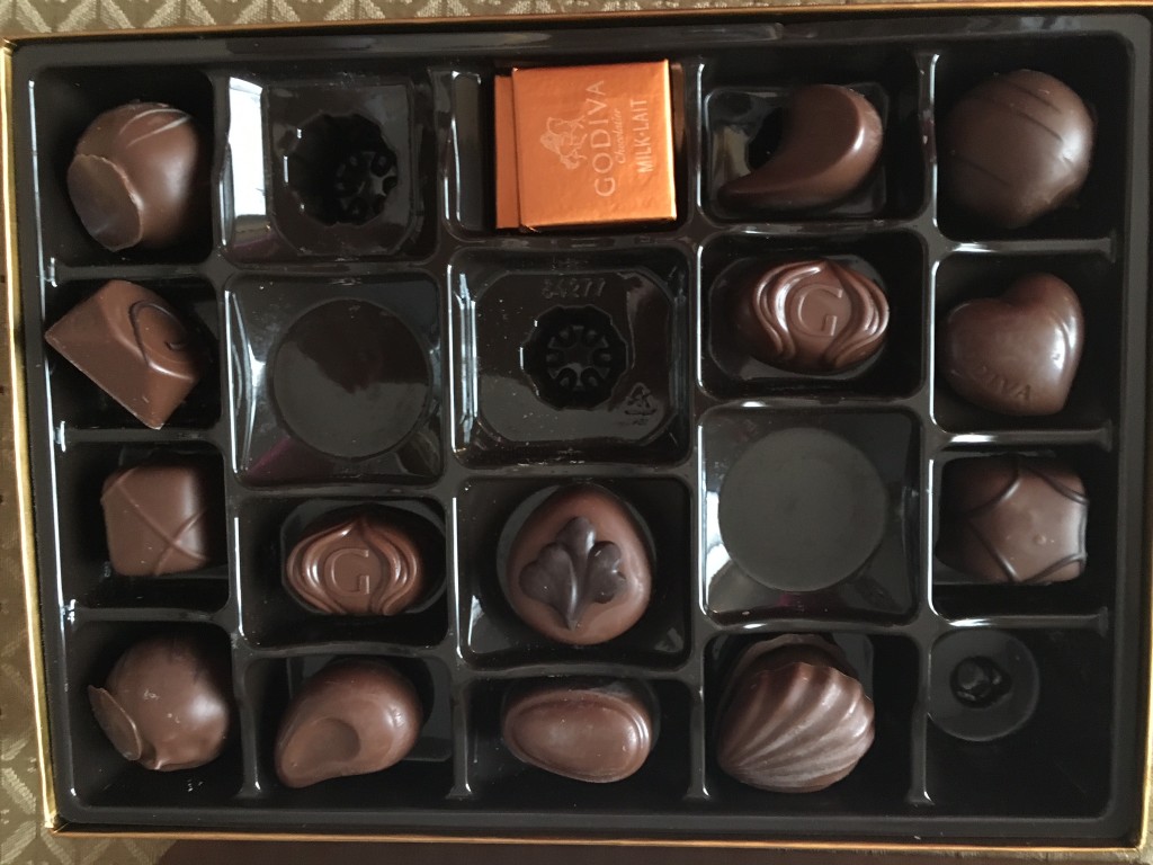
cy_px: 432
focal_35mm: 29
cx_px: 576
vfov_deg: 48.2
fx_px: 966
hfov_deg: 61.7
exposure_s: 1/15
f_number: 2.2
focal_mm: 4.15
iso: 400
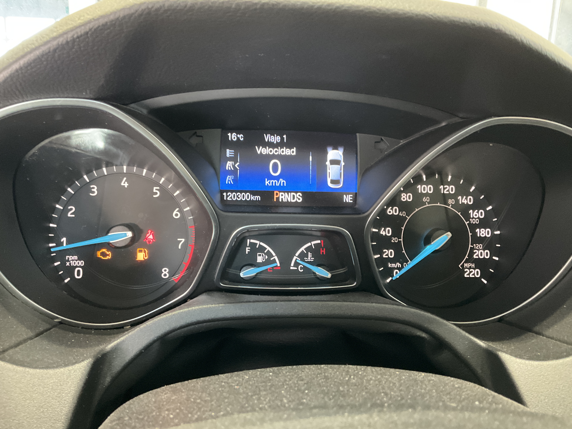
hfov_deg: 61.7
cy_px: 214
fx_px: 479
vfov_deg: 48.2
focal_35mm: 29
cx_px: 286
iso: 400
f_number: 1.8
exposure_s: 1/30
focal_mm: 3
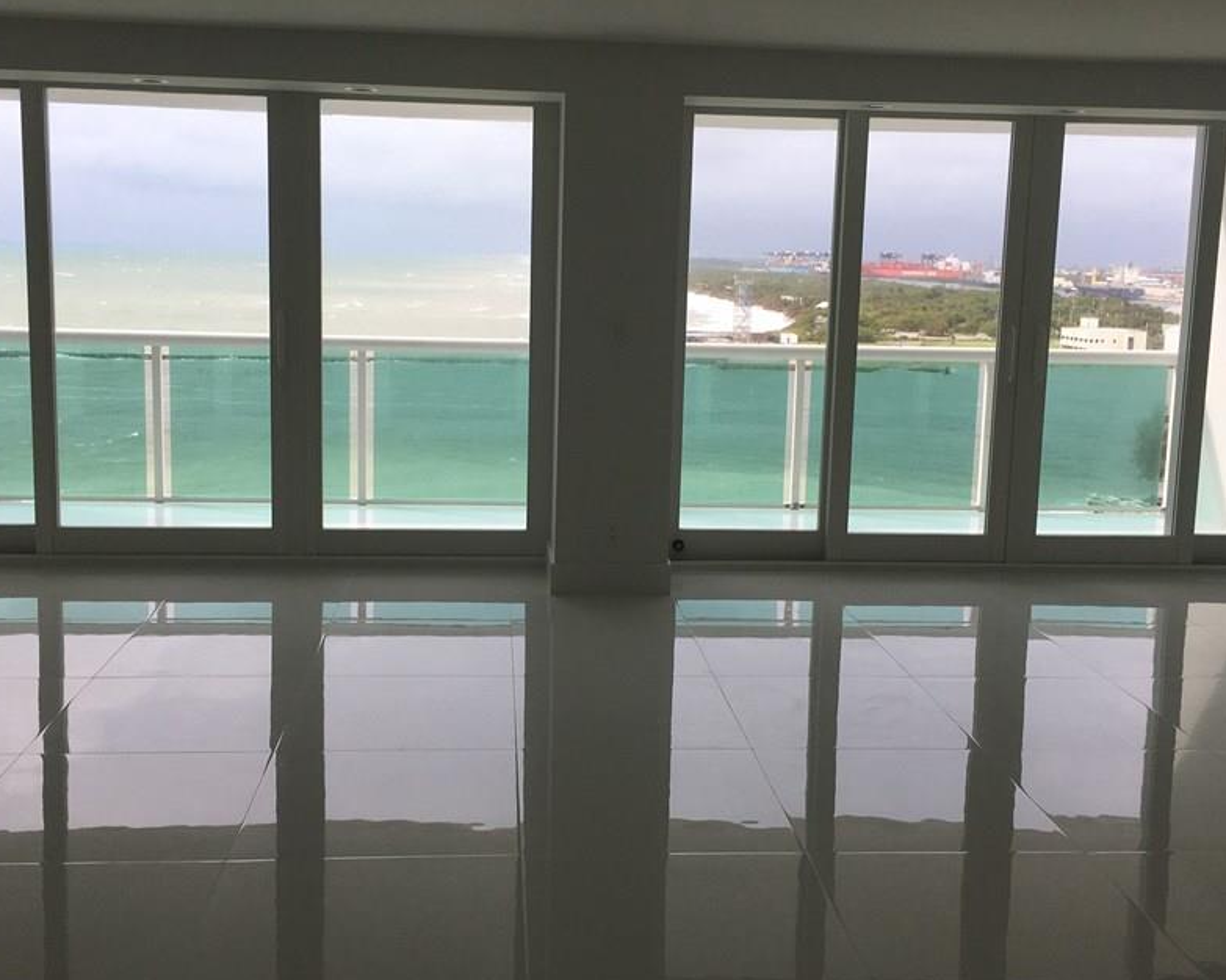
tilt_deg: -7.7
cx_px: 607
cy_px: 459
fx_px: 1342
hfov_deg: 49.1
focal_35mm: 37
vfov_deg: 40.1
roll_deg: -2.0
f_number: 2.2
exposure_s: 1/272
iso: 25
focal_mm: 4.15
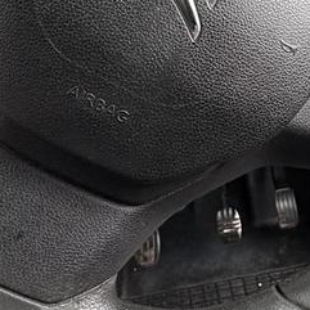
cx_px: 244
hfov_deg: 35.7
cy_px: 57
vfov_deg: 35.5
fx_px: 466
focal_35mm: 46
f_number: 2.2
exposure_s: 1/141
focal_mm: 2.22
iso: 100
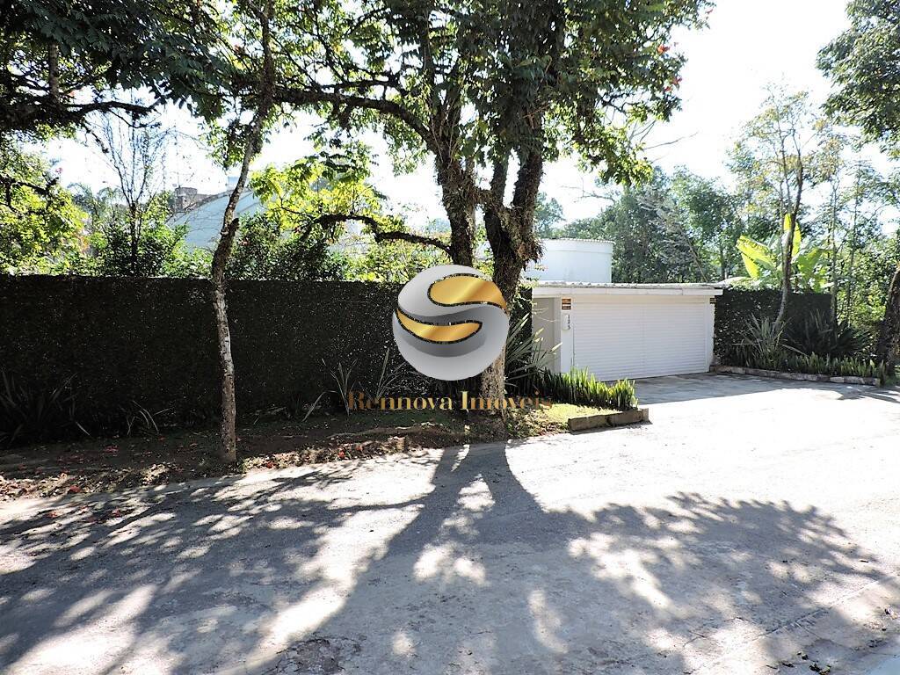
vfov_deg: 56.8
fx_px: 624
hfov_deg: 71.6
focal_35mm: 24
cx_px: 450
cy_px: 338
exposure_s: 1/250
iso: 100
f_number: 3
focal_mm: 4.3
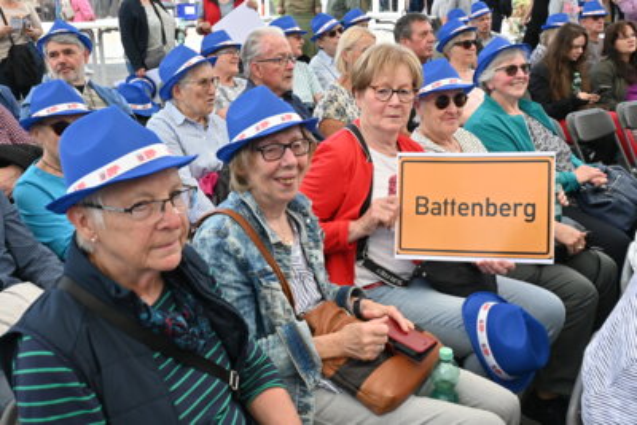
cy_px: 212
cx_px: 318
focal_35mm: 39
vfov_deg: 34.2
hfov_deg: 49.5
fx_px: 690
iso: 320
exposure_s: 1/250
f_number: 9
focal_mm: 26
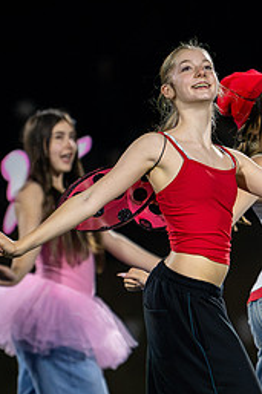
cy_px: 299
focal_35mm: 692
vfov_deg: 3.0
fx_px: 7564
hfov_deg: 2.0
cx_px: 284
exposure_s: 1/1000
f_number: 2.8
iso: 7200
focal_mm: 200
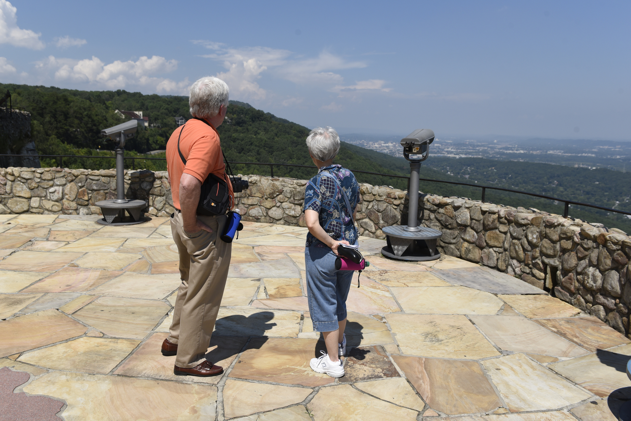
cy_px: 210
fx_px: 508
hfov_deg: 63.6
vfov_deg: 45.0
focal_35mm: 29
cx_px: 316
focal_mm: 29
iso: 400
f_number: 8
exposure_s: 1/2000
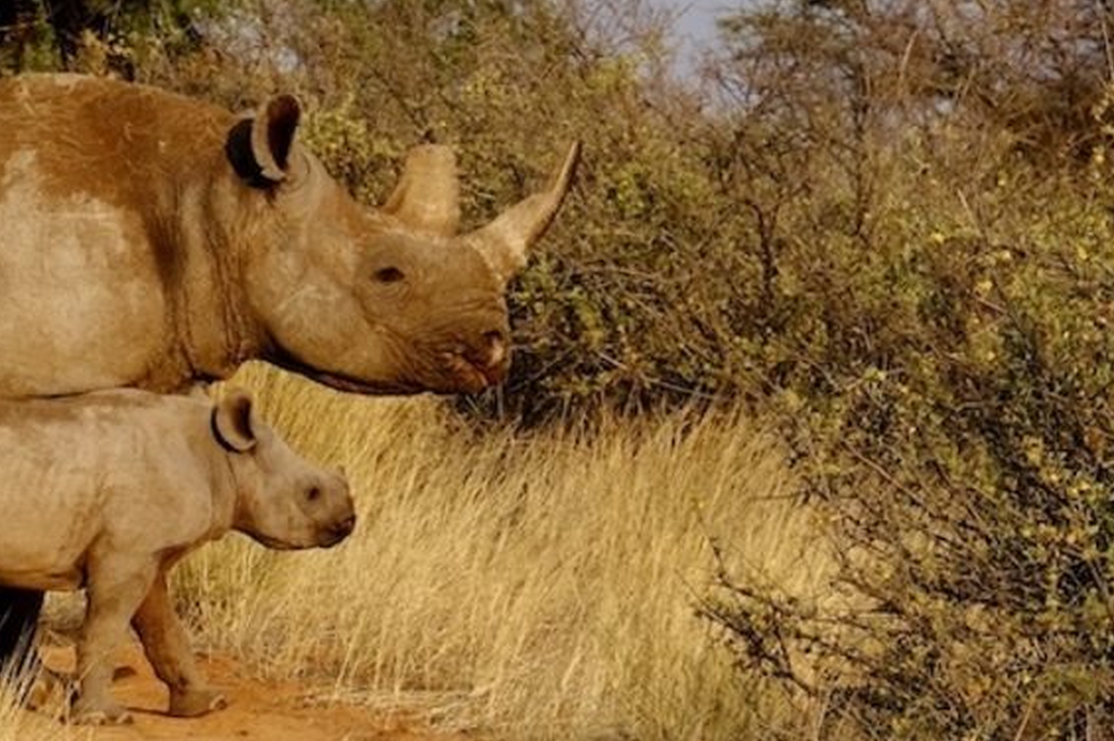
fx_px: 15246
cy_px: 436
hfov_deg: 4.2
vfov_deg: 2.8
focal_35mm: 493
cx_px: -422
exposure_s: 1/400
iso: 400
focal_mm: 115.9
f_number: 11
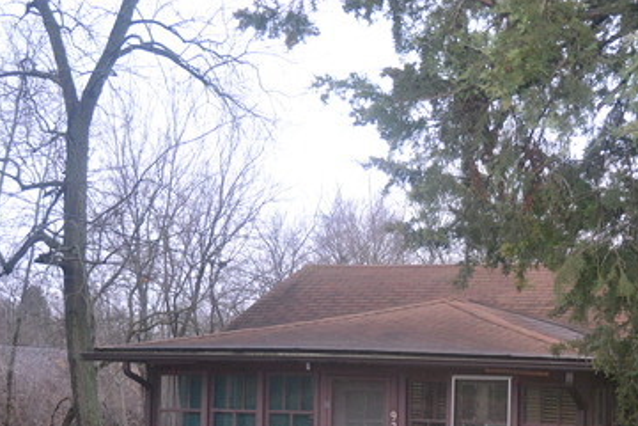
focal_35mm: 64
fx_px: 1134
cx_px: 477
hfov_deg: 30.9
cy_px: 377
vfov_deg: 20.8
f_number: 3.8
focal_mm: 24
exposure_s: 1/60
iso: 720
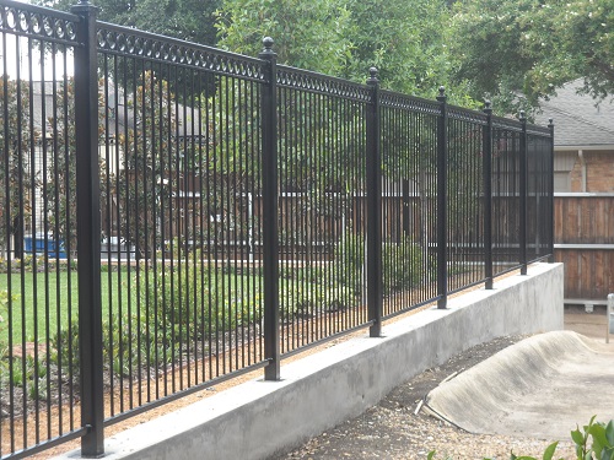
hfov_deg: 23.8
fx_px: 1454
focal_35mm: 82
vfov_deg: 18.0
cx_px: 307
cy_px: 230
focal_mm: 15.4
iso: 80
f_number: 4.4
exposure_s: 1/60
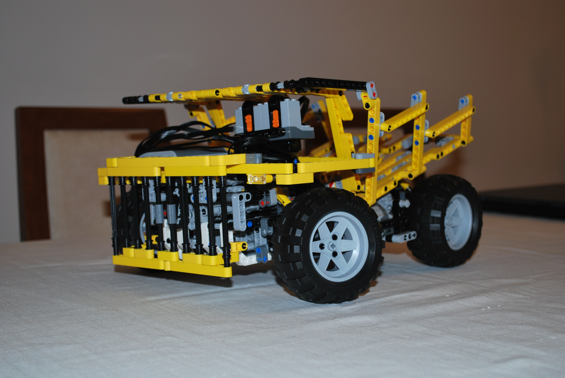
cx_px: 282
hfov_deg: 36.8
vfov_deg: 25.1
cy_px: 189
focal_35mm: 54
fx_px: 849
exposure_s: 1/60
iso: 200
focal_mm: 36
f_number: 5.3
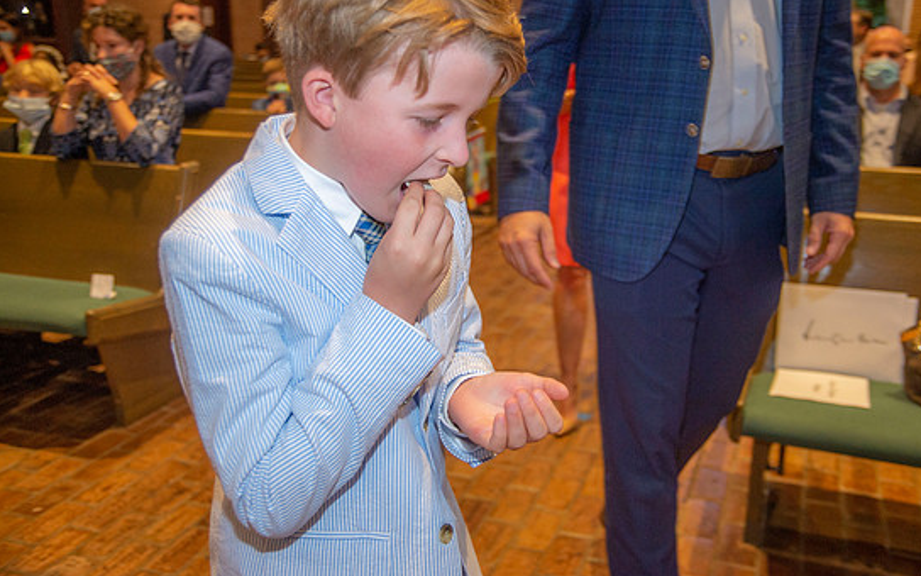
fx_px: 954
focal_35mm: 38
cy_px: 256
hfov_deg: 51.5
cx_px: 486
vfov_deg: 33.5
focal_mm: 35
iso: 1600
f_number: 4.5
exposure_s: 1/125
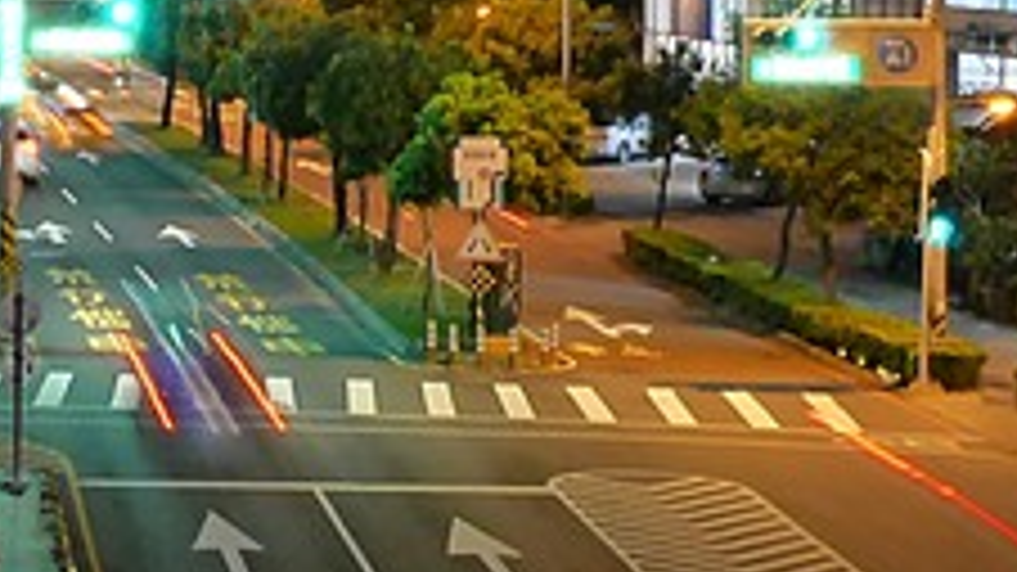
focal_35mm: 132
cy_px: -182
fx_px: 3559
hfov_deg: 15.9
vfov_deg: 9.0
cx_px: -68
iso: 800
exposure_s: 2
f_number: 20
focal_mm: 19
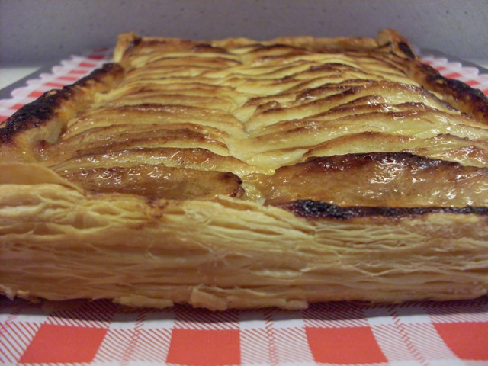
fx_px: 536
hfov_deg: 49.0
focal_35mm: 38
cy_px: 183
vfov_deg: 37.7
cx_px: 244
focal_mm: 6.3
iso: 200
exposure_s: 1/45
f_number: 2.8
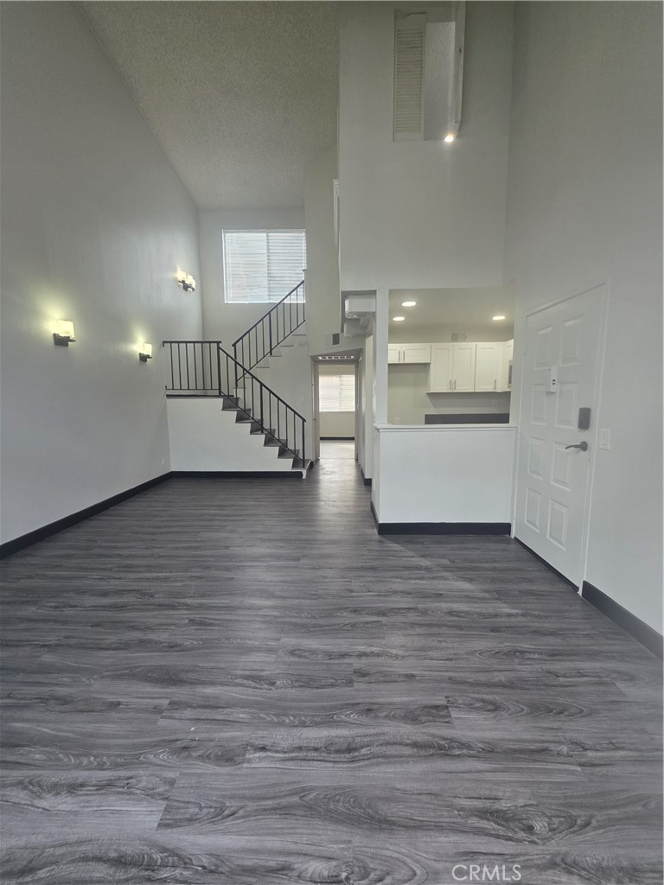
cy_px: 442
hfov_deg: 89.9
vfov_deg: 106.2
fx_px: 332
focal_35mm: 13
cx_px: 332
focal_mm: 2.2
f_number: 1.9
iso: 100
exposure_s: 1/120
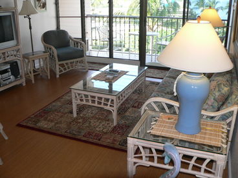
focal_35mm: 36
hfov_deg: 51.4
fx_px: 248
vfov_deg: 39.7
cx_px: 119
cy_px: 89
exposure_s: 1/30
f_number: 2.8
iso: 80
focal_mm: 6
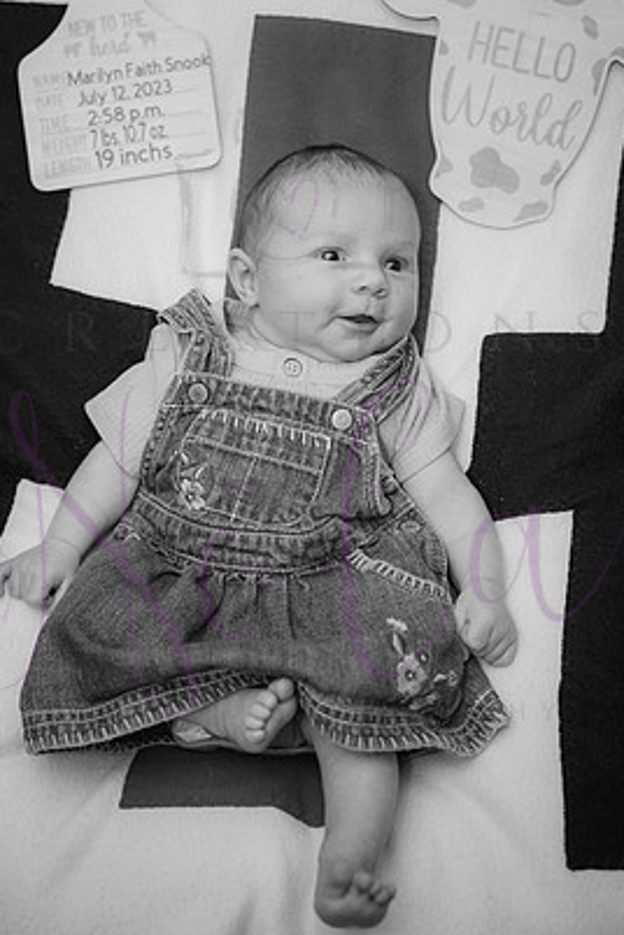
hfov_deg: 24.2
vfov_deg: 35.6
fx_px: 1456
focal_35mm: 56
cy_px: 414
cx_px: 293
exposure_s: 1/250
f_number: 4
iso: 800
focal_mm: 50
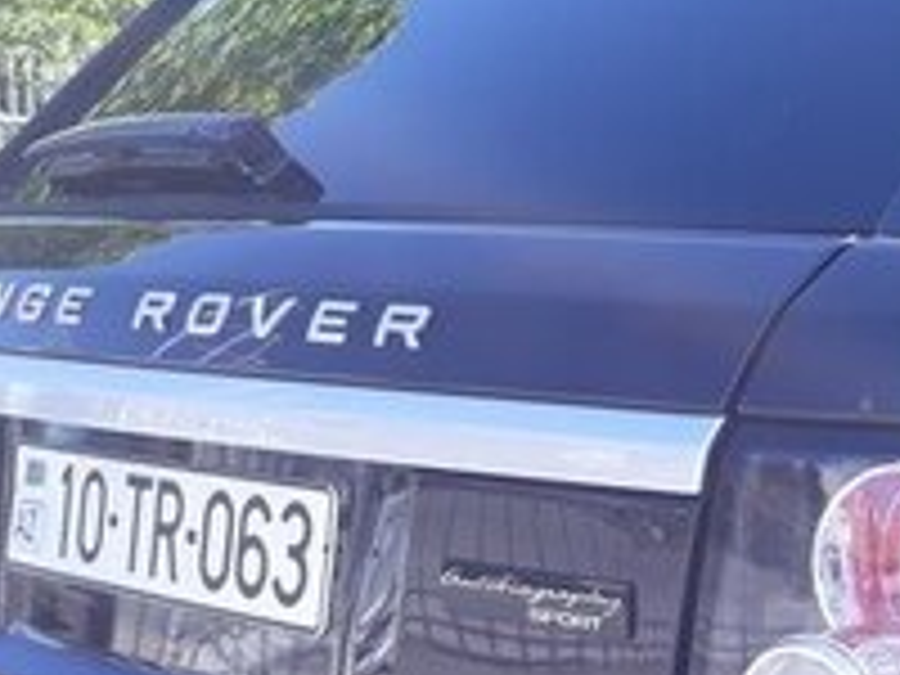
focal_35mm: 89
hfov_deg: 19.9
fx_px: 2314
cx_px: 1224
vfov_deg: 16.3
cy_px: 668
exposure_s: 1/315
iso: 40
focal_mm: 3.6
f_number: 1.9
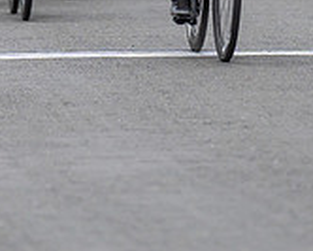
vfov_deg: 1.6
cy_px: -197
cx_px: 167
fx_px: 9000
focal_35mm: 971
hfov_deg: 2.0
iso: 800
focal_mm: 200
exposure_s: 1/800
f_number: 2.8
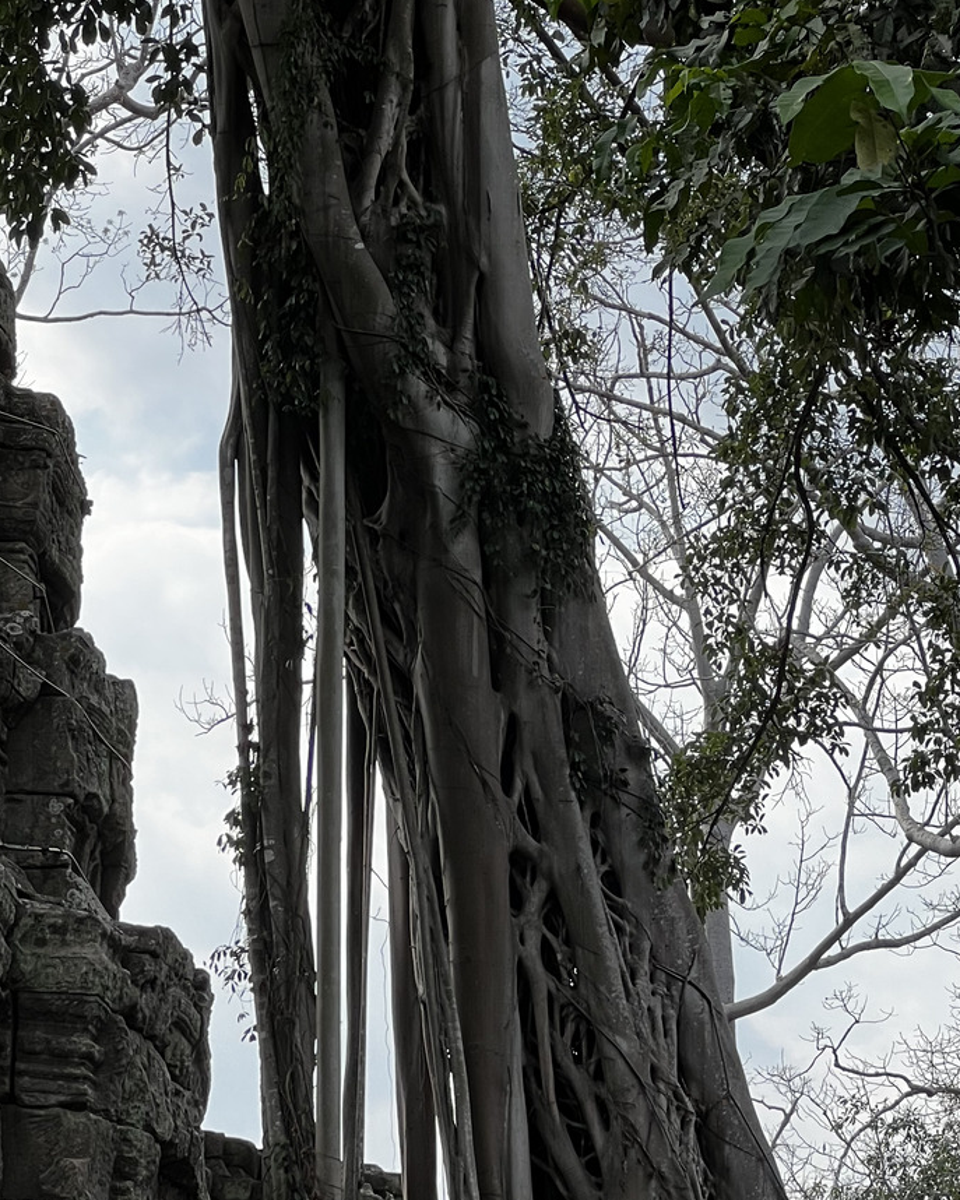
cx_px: 552
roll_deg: +0.6
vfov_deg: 13.8
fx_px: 4973
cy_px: 696
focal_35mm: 140
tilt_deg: +17.2
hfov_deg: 11.0
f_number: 2.8
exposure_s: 1/430
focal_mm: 9
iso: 32
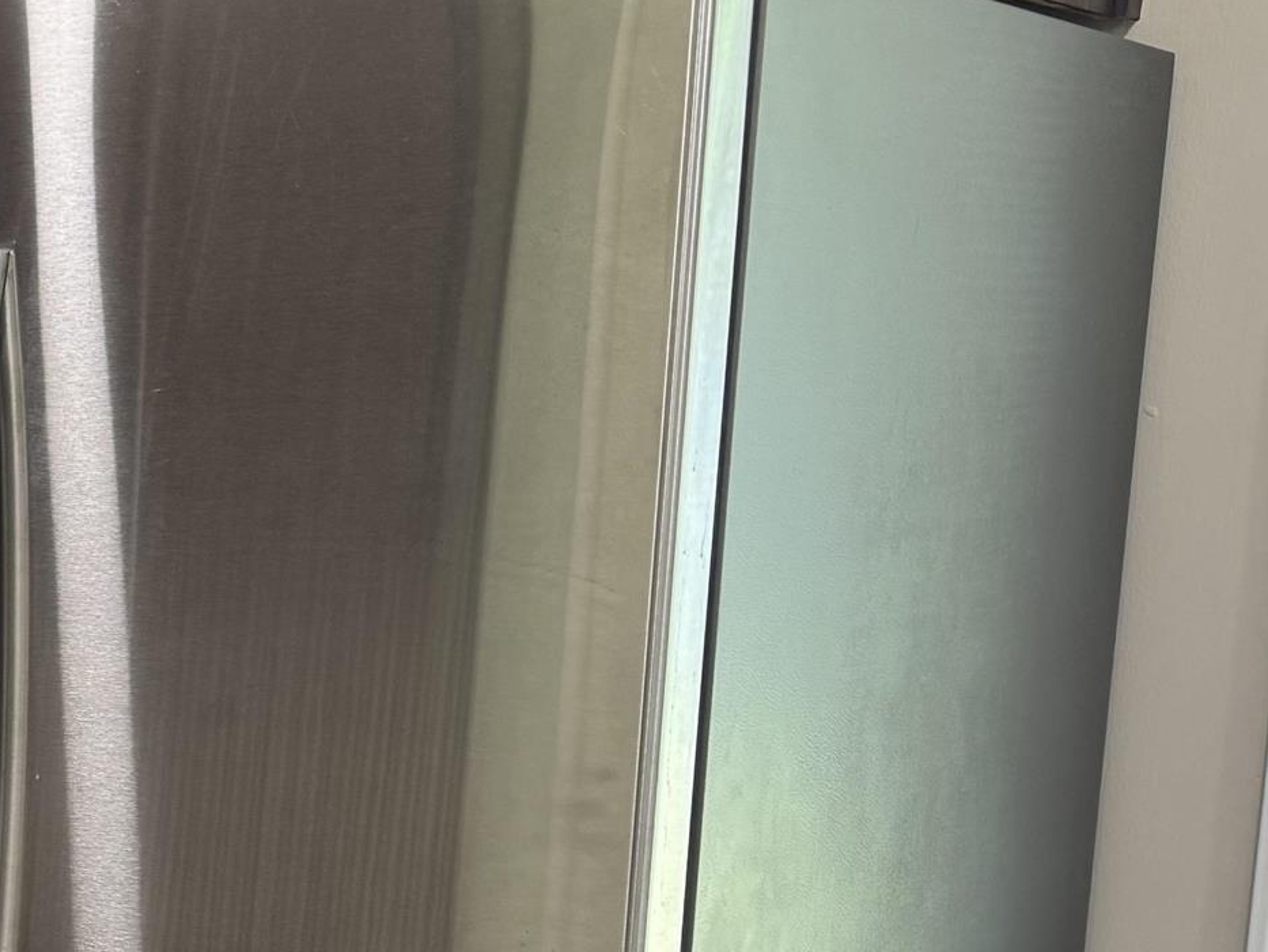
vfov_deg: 18.2
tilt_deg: -10.0
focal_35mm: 79
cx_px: -709
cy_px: 930
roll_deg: +0.7
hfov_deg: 20.6
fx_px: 2894
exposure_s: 1/60
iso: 125
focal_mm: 6.76
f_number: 1.78
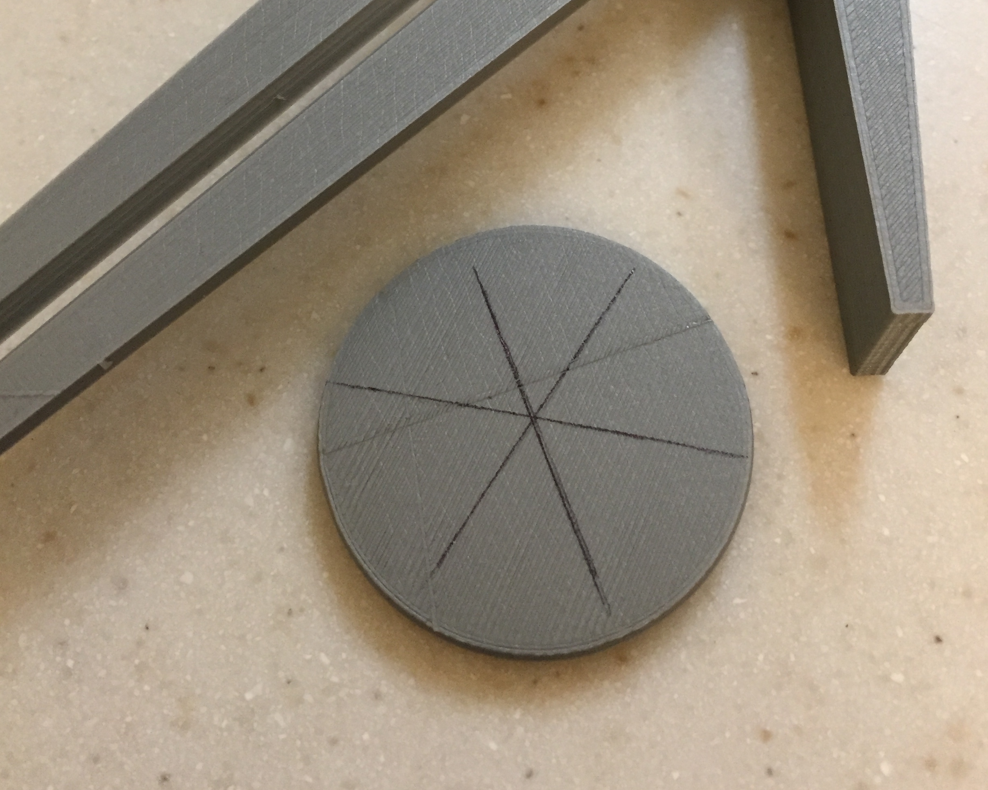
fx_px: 1111
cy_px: 157
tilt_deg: -60.2
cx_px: 495
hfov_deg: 47.9
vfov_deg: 37.7
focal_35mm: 38
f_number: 2.2
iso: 200
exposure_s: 1/30
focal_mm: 4.15
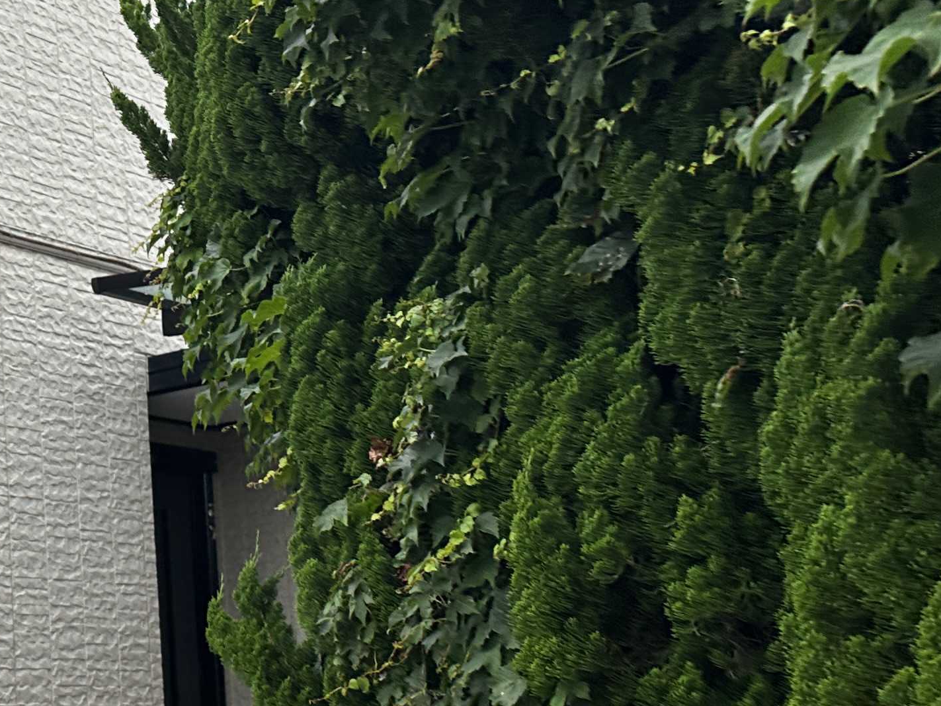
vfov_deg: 21.5
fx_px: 1848
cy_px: 468
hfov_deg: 26.6
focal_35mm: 68
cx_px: -52
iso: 80
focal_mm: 6.86
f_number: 1.78
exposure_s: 1/121
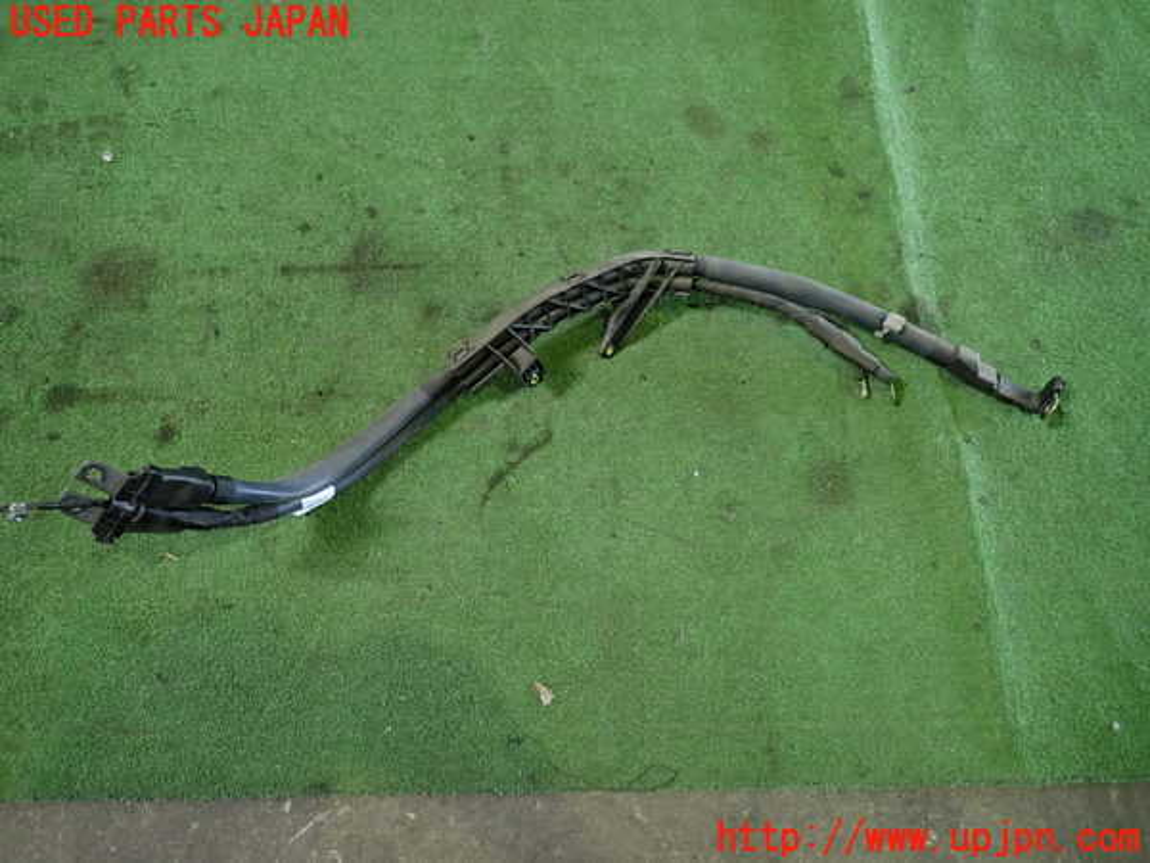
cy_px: 432
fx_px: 831
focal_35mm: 25
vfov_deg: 54.9
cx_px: 575
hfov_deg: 69.4
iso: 320
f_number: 2
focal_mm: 4.5
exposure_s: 1/30
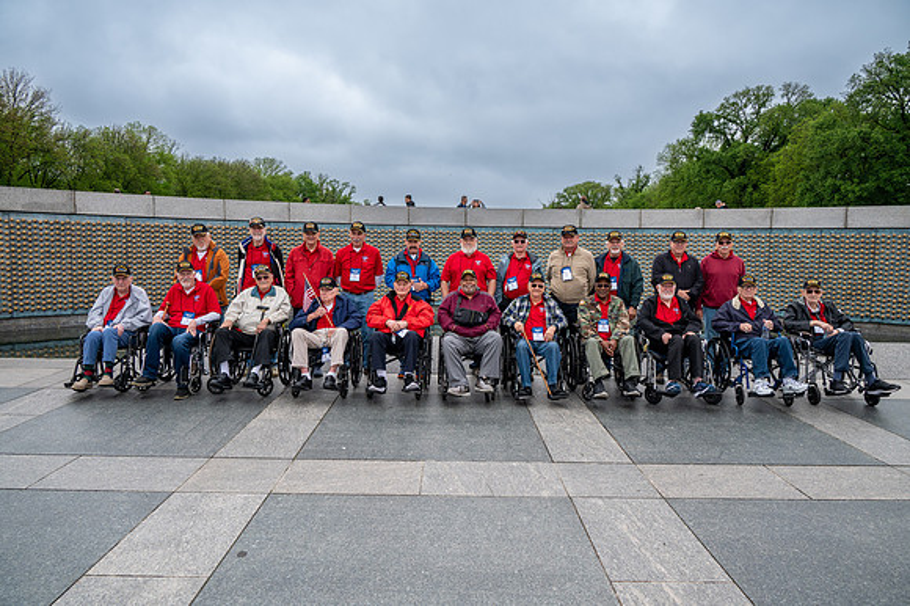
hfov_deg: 73.8
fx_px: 606
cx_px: 455
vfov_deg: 53.1
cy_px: 303
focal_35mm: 24
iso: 720
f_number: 8
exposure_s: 1/800
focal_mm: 24
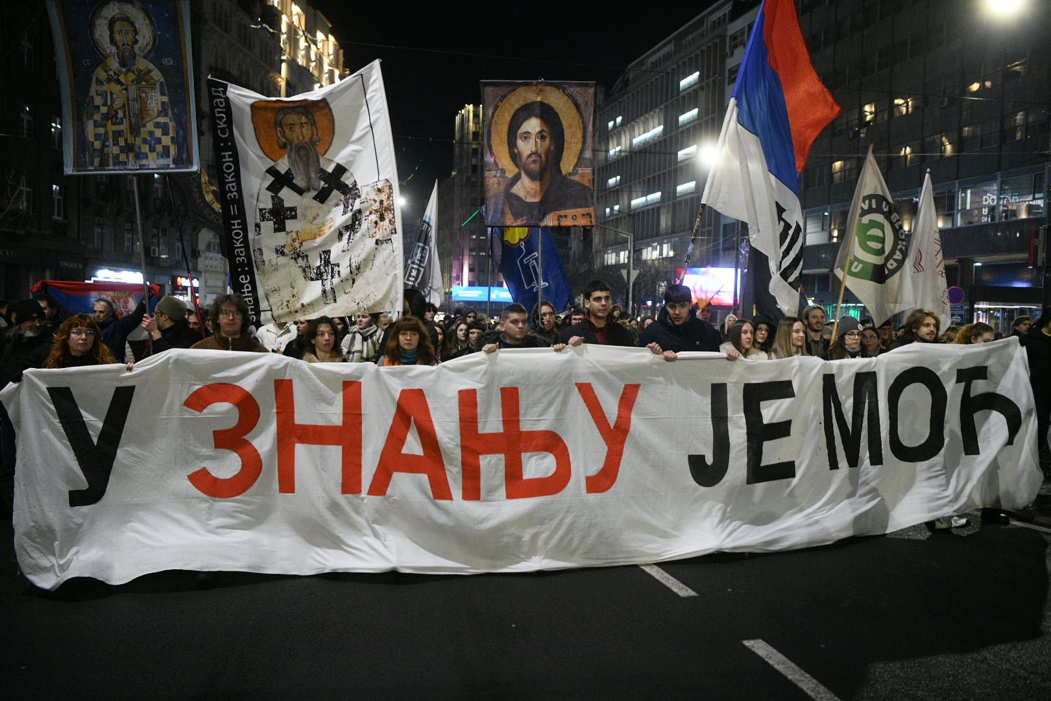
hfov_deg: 60.3
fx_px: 905
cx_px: 526
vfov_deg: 42.3
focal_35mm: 31
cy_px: 350
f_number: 2.8
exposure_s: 1/160
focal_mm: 31
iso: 3200
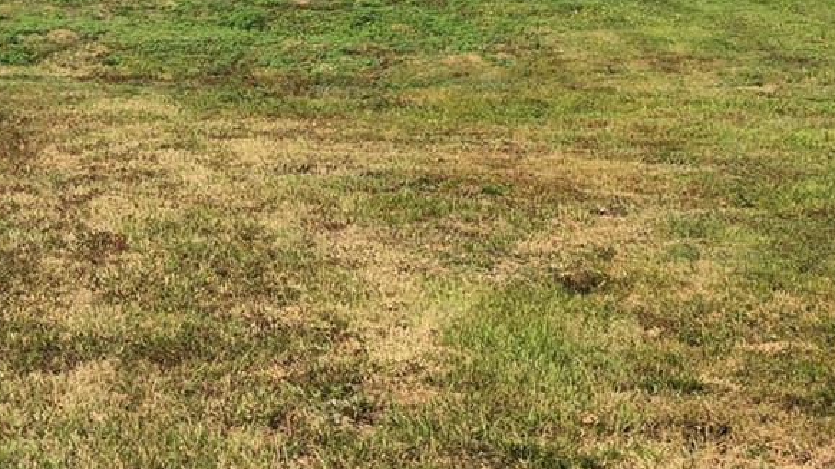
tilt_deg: +1.2
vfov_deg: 9.3
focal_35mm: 128
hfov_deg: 16.8
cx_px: 349
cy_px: -181
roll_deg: -0.6
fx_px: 2833
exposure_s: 1/694
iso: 20
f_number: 2.8
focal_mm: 6.6
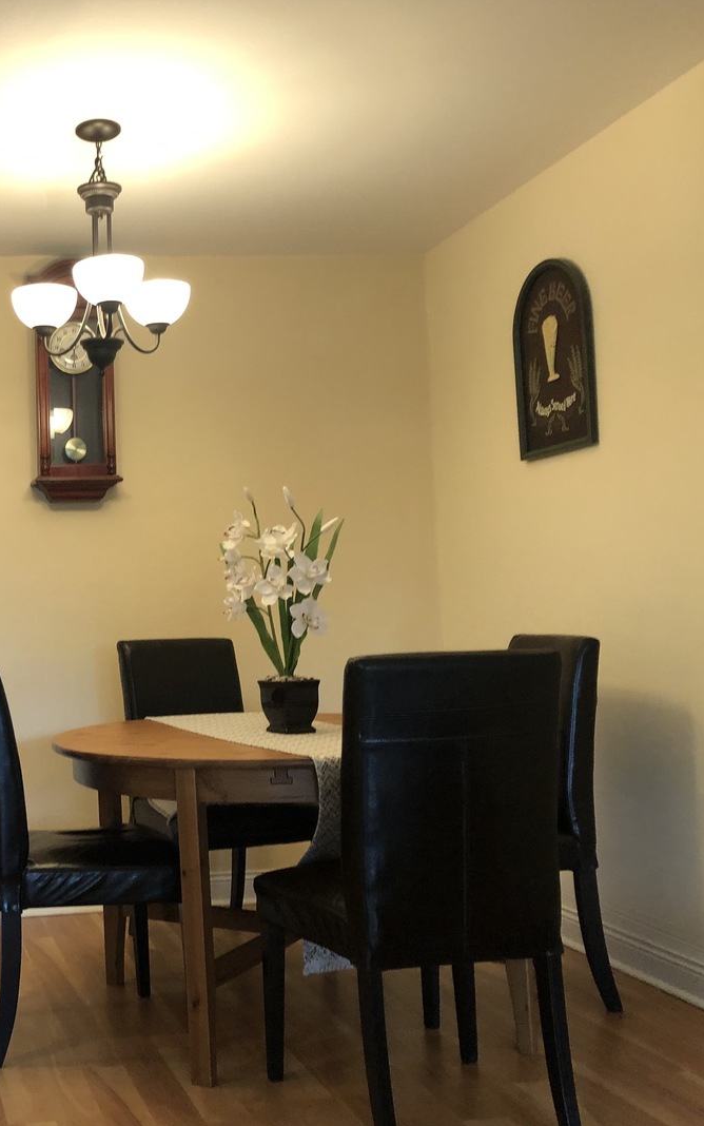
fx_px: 1227
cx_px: 31
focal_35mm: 40
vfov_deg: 49.3
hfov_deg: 30.2
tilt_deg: -1.8
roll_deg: +3.2
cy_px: 560
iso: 40
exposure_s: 1/17
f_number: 1.8
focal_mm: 3.99
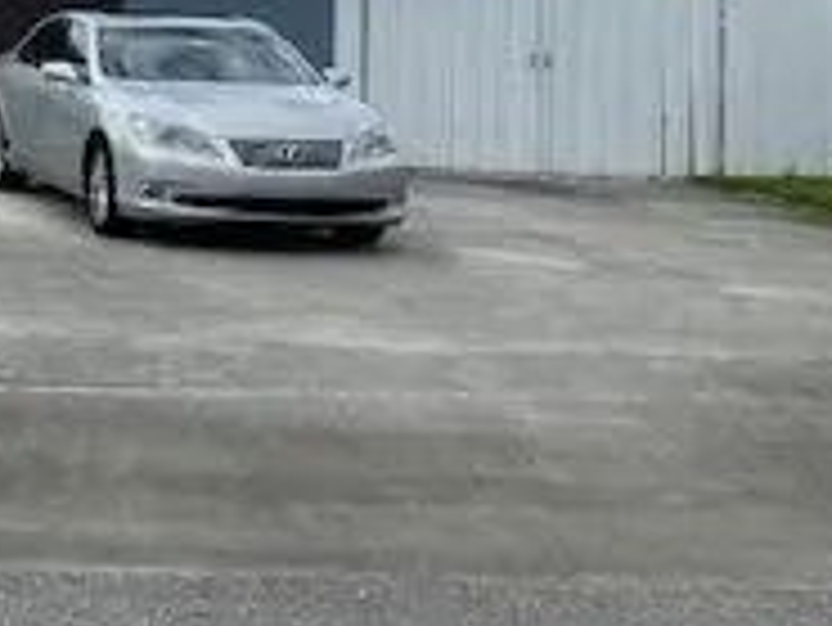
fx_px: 2165
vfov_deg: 16.2
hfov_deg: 18.8
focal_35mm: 90
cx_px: -468
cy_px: 32
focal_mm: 4.25
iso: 32
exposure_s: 1/4630
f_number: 1.8
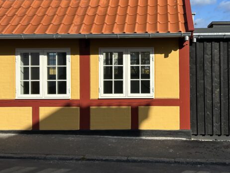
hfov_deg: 43.3
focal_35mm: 43
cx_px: 151
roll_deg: +1.0
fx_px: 286
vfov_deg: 33.1
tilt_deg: -0.8
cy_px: 51
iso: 50
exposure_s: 1/4630
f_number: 1.5
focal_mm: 5.7
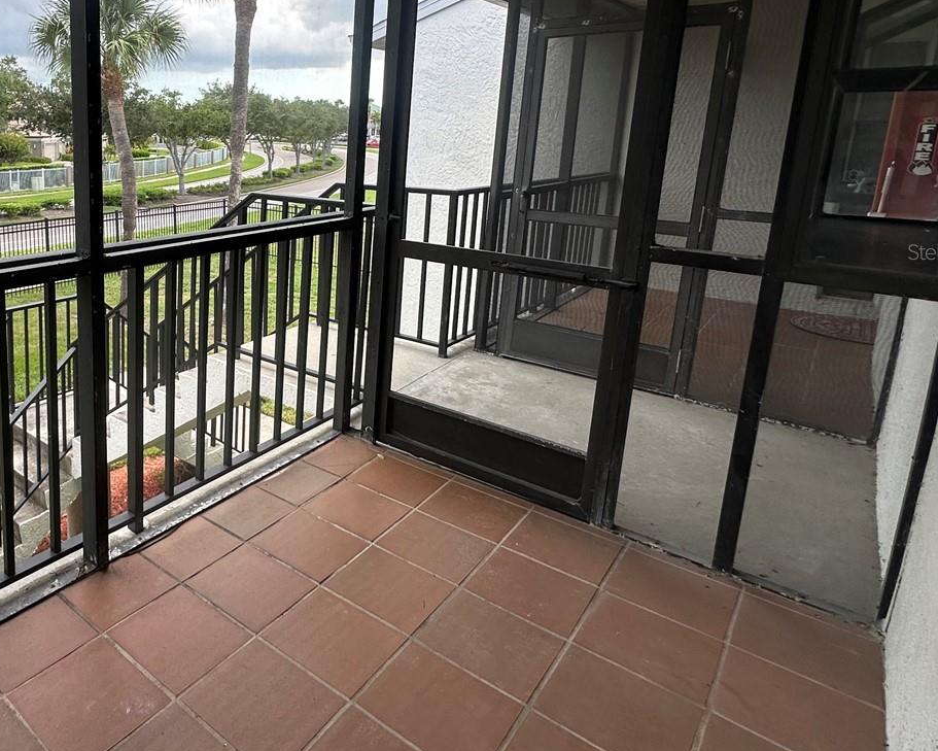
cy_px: 251
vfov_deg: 57.5
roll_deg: -0.5
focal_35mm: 24
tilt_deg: -9.9
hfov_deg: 63.9
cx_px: 181
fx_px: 666
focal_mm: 2.22
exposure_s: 1/170
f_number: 2.2
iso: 40
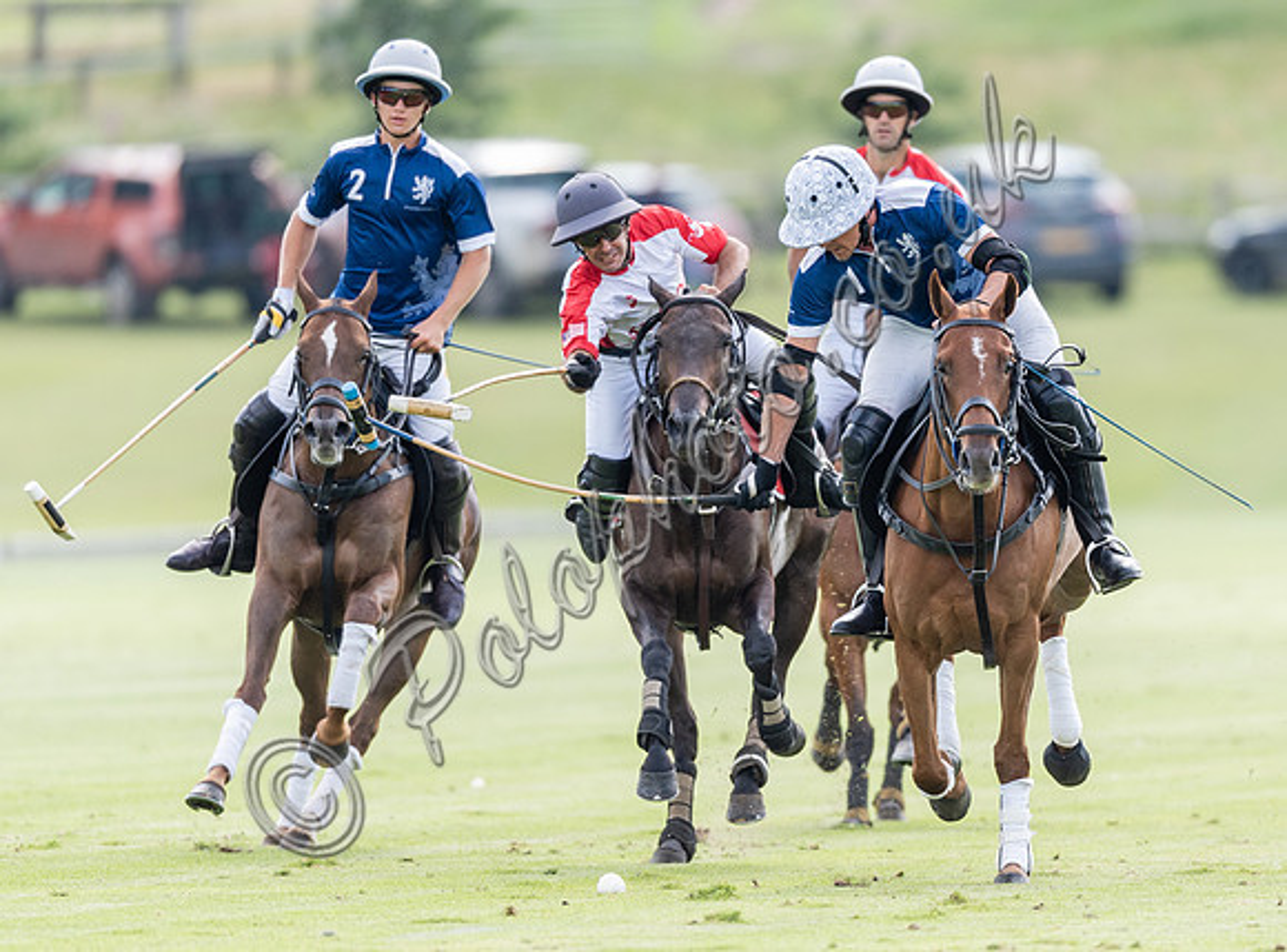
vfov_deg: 1.9
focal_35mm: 791
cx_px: 1002
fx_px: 29271
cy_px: 445
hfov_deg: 2.5
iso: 400
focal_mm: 500
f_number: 4
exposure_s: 1/1600
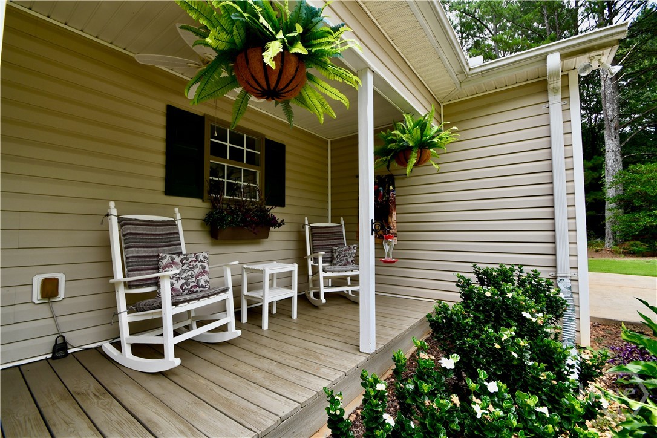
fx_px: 274
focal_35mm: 15
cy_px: 219
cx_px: 328
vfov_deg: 77.3
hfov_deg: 100.4
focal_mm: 10
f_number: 5.6
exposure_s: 1/250
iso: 280
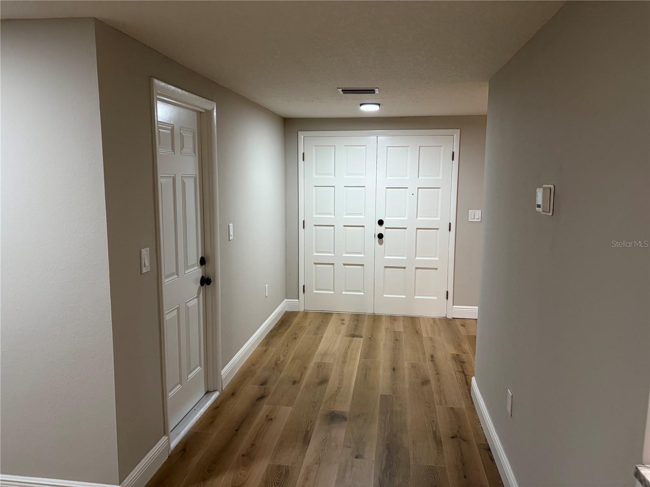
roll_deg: -1.0
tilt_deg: -8.0
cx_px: 325
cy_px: 244
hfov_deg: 67.3
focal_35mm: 26
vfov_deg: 53.1
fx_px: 488
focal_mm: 5.96
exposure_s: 1/60
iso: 160
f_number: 1.6
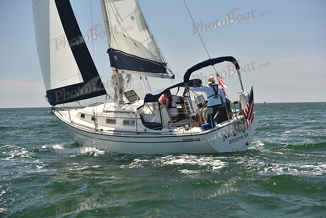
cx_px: 163
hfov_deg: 28.8
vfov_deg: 19.5
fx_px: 634
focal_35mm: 70
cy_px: 109
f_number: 5
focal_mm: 70
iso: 250
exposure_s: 1/800
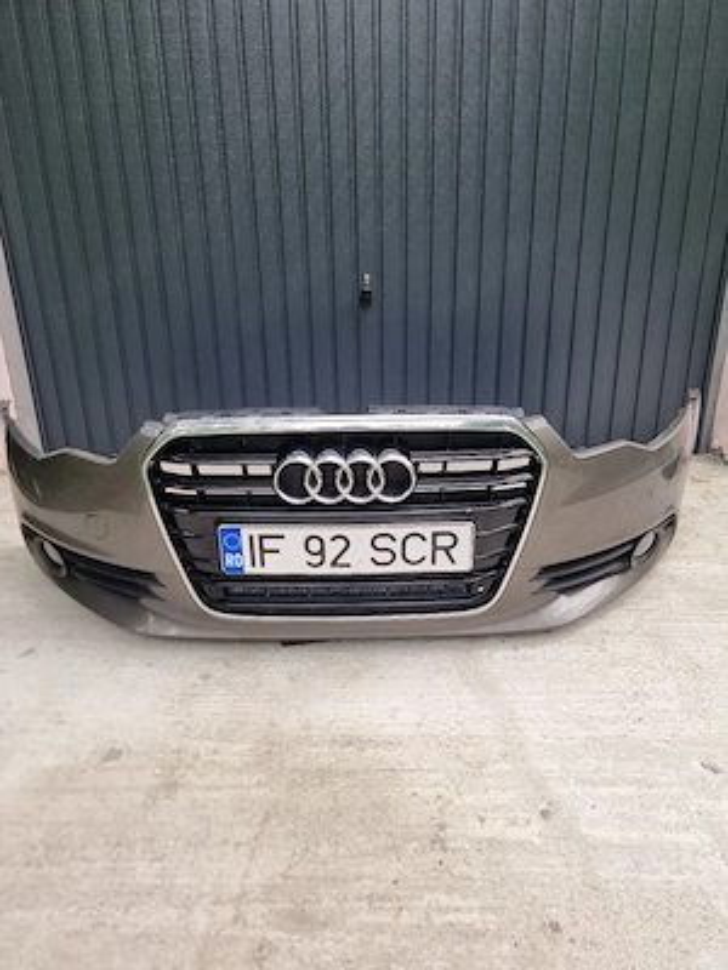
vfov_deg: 71.6
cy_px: 485
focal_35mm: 24
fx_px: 673
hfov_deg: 56.8
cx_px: 364
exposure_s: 1/100
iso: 50
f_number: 1.8
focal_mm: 6.7
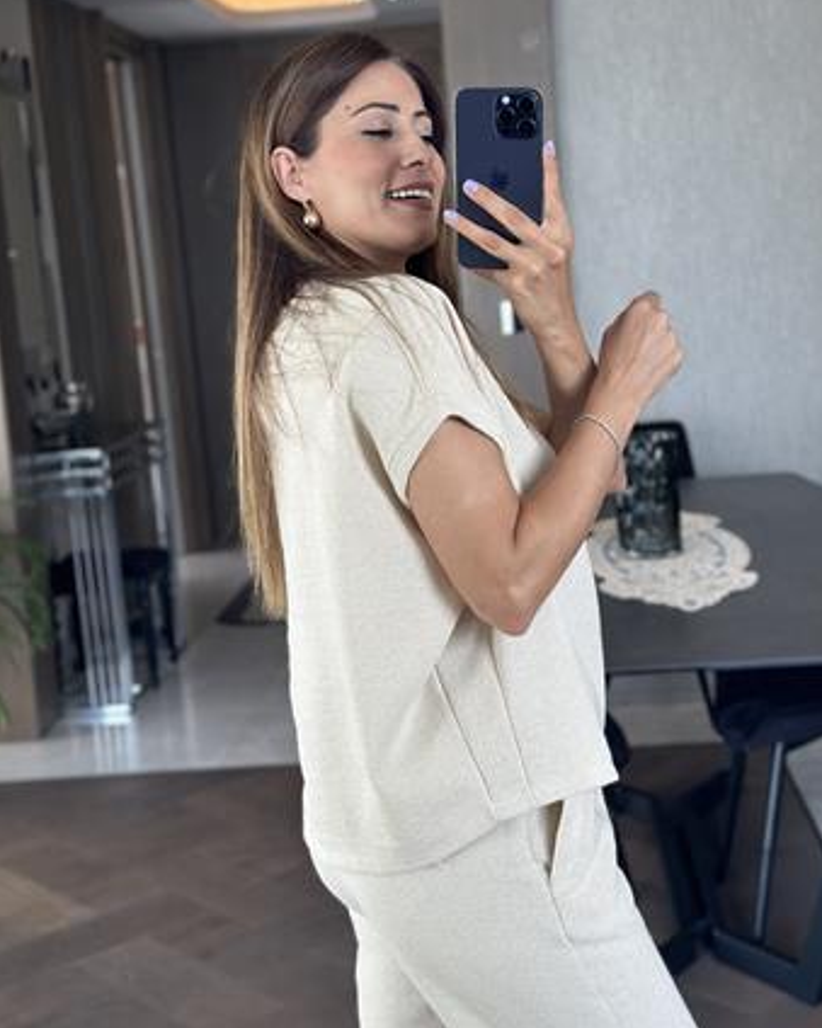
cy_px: 482
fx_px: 1704
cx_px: 415
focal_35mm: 56
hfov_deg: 27.1
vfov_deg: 33.6
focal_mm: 6.86
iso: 125
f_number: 1.78
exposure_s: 1/116
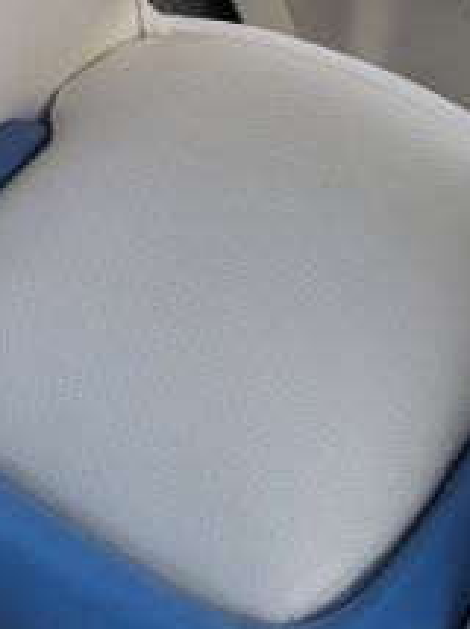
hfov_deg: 20.1
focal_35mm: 73
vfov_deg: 26.2
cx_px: 273
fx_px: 1324
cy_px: 129
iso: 40
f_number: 1.8
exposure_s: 1/542
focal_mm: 5.4
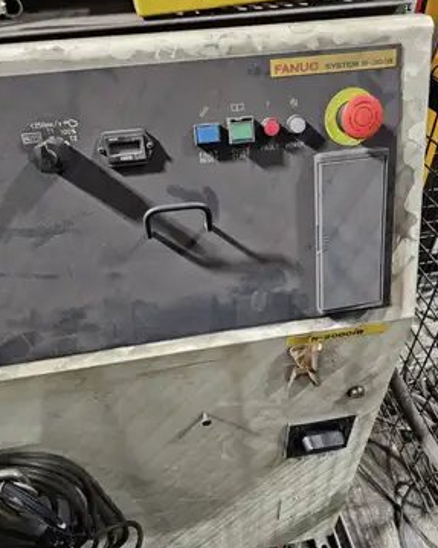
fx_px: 405
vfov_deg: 68.1
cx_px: 218
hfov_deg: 56.8
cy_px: 258
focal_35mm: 25
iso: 640
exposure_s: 1/30
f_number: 1.7
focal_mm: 6.3
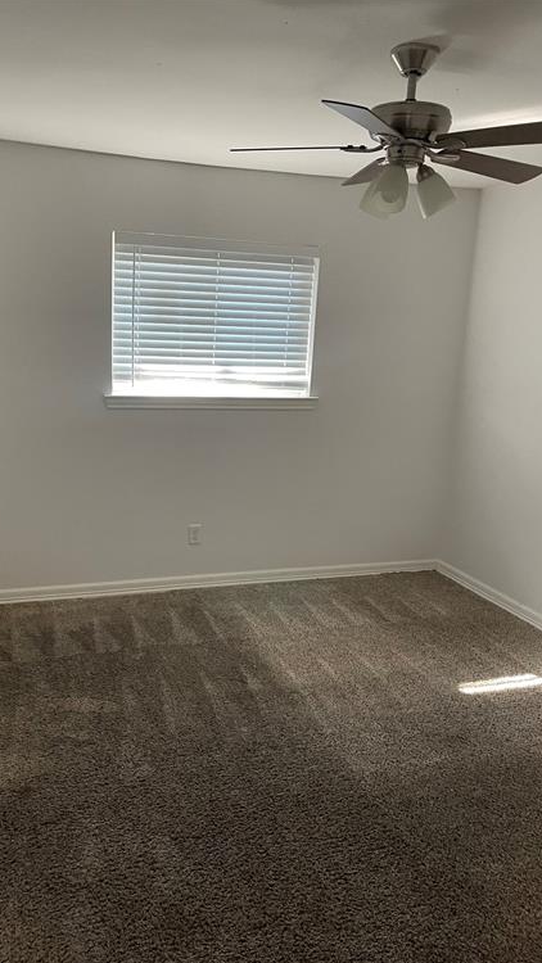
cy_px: 489
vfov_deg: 66.1
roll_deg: -3.7
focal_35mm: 29
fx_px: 741
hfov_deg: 40.2
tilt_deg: -10.8
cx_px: 247
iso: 250
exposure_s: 1/60
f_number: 1.6
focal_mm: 4.2
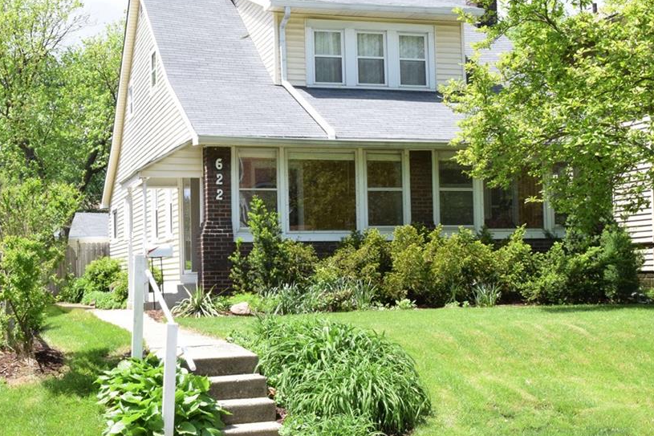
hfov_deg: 36.5
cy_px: 226
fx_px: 992
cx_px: 303
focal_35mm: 55
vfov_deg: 24.8
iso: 800
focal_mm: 29
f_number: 22
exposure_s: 1/125
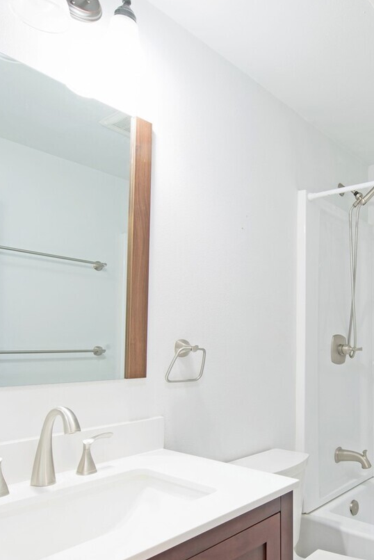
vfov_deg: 70.0
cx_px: 308
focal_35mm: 25
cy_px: 360
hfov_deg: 48.0
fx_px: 389
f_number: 14
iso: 100
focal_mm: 14
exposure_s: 1/5
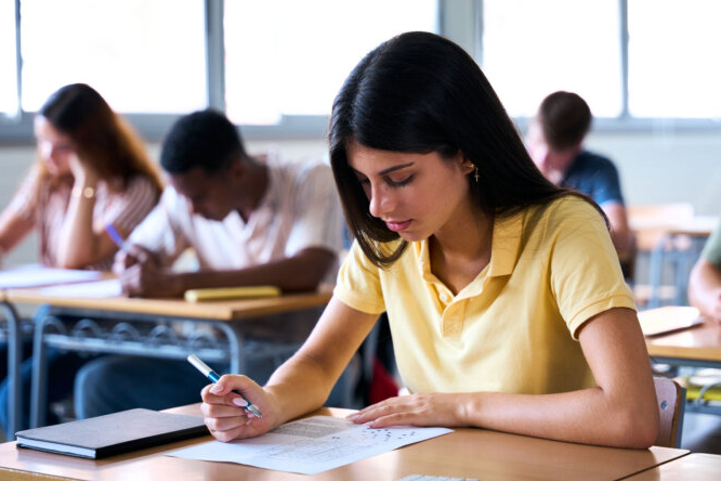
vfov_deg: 16.7
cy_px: 233
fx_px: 1642
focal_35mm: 82
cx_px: 372
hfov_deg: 24.8
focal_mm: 70
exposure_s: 1/250
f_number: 2.8
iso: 200
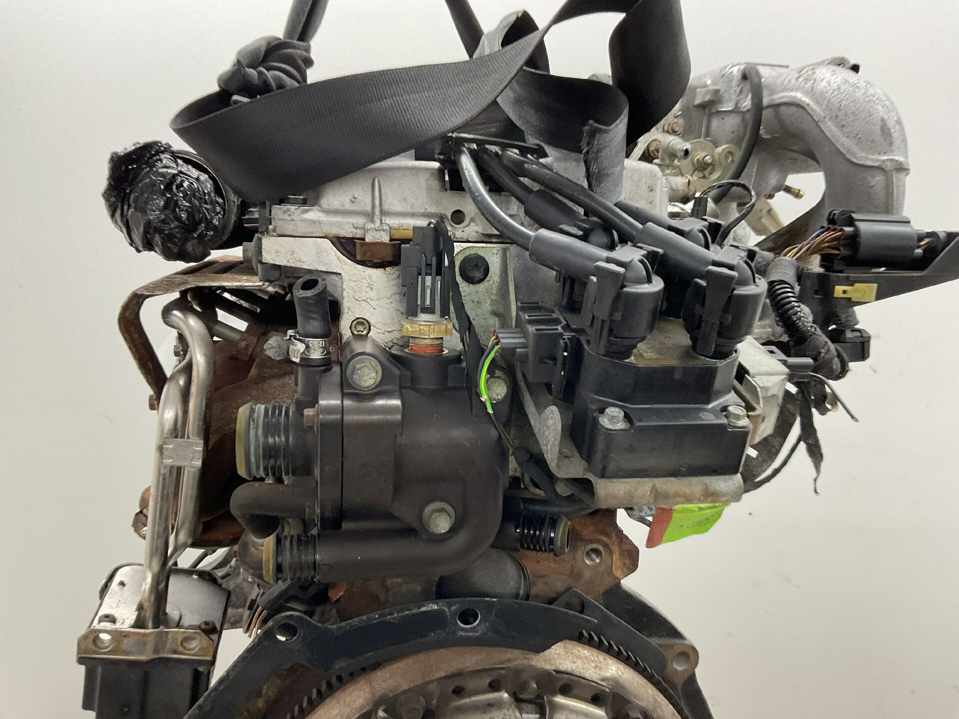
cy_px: 360
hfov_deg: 61.7
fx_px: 803
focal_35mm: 29
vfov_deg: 48.2
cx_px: 480
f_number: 1.8
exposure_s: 1/50
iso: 64
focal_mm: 3
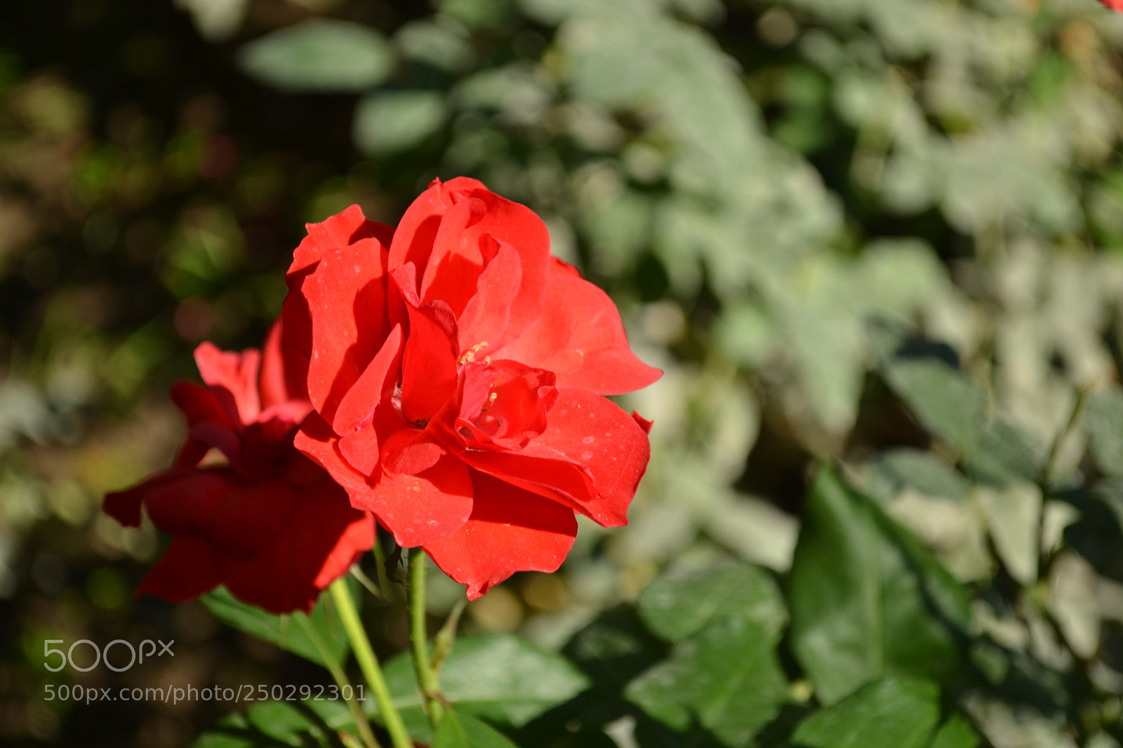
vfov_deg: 16.5
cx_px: 562
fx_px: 2573
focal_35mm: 82
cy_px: 374
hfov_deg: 24.6
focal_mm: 55
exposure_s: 1/100
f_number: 5.6
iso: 100
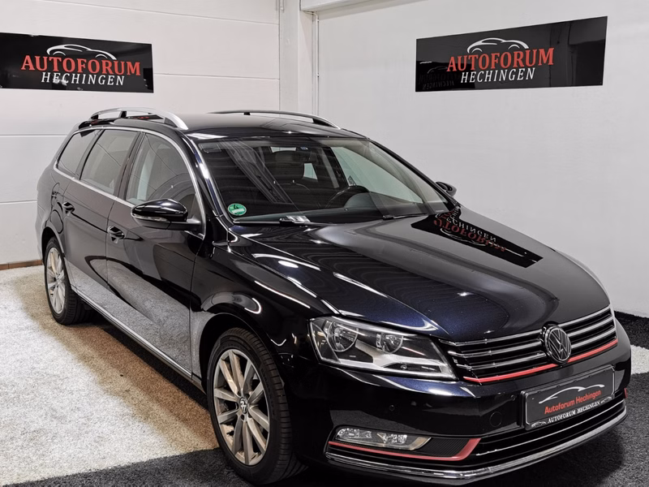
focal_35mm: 38
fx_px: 712
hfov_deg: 49.0
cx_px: 324
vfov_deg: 37.7
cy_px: 244
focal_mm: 5.56
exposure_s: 5
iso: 50
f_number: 1.6
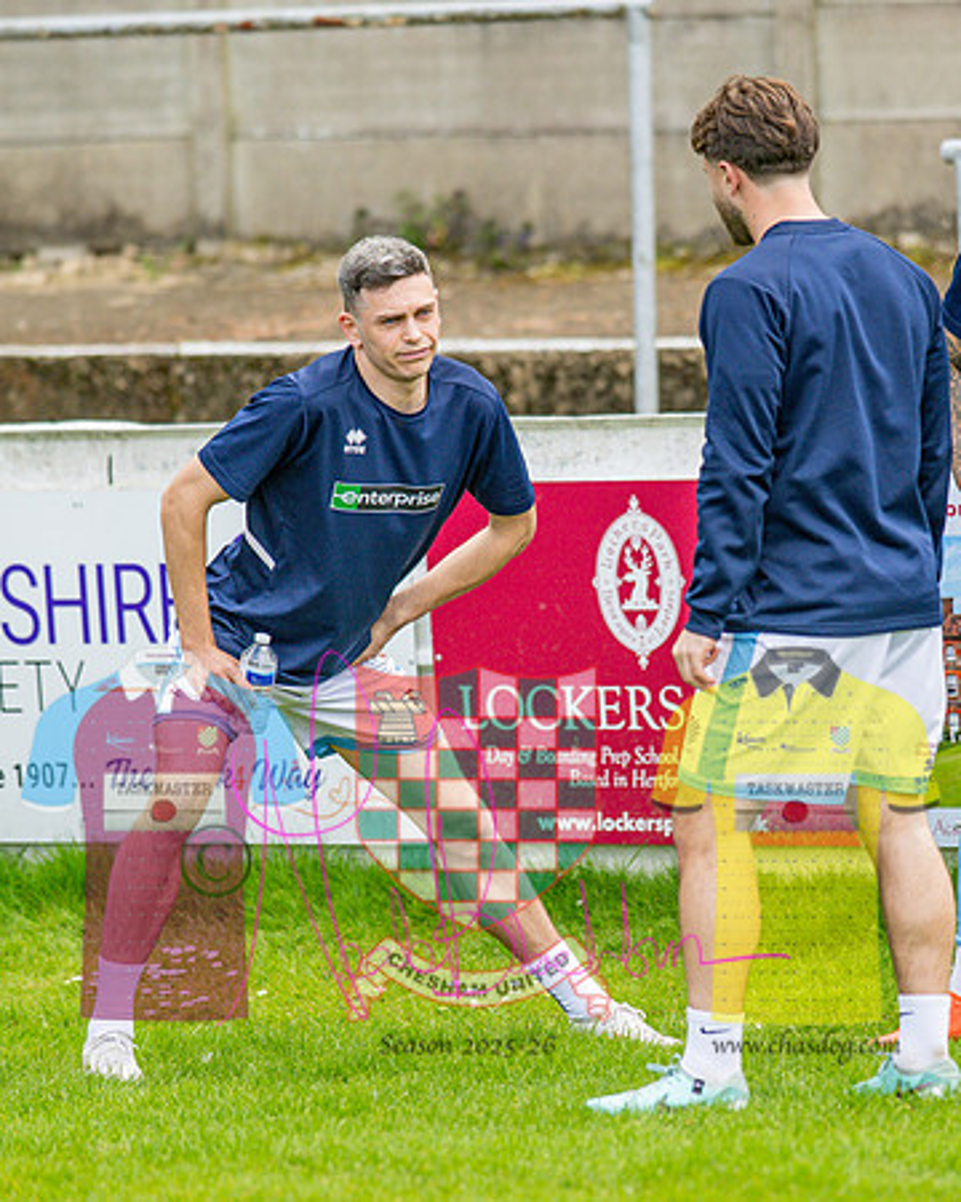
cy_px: 601
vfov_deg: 6.5
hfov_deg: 5.2
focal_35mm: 296
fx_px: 10534
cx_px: 652
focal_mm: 135
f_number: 1.8
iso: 250
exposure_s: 1/3200
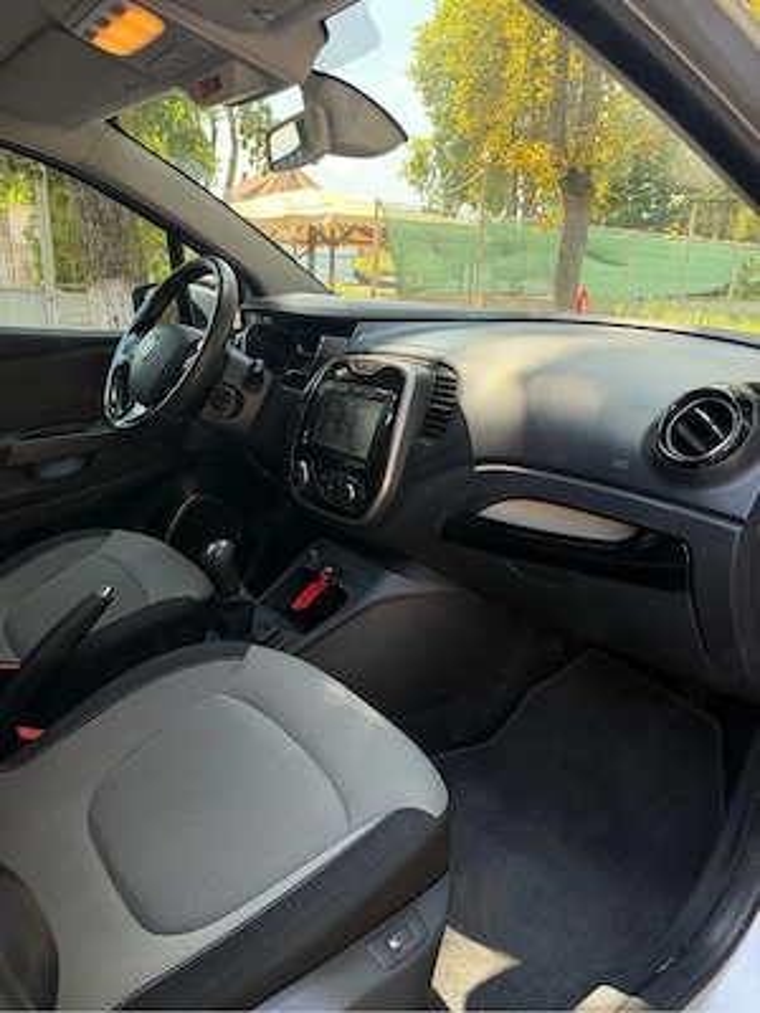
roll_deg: -1.8
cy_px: 506
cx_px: 380
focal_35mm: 24
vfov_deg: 71.6
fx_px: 703
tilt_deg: -17.9
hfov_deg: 56.8
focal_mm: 6.76
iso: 200
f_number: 1.78
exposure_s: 1/238
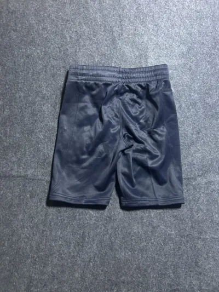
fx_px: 219
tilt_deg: -61.1
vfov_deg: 67.3
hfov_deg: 53.1
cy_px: 146
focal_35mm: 26
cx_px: 110
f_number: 1.5
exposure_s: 1/35
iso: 640
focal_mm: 5.7
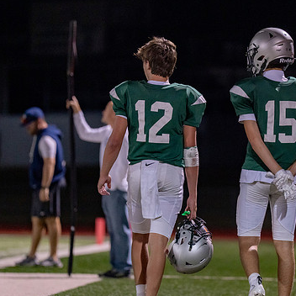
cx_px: 208
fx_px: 3425
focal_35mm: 354
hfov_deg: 4.9
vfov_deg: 4.9
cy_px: 147
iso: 2500
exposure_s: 1/500
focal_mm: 200
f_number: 2.8
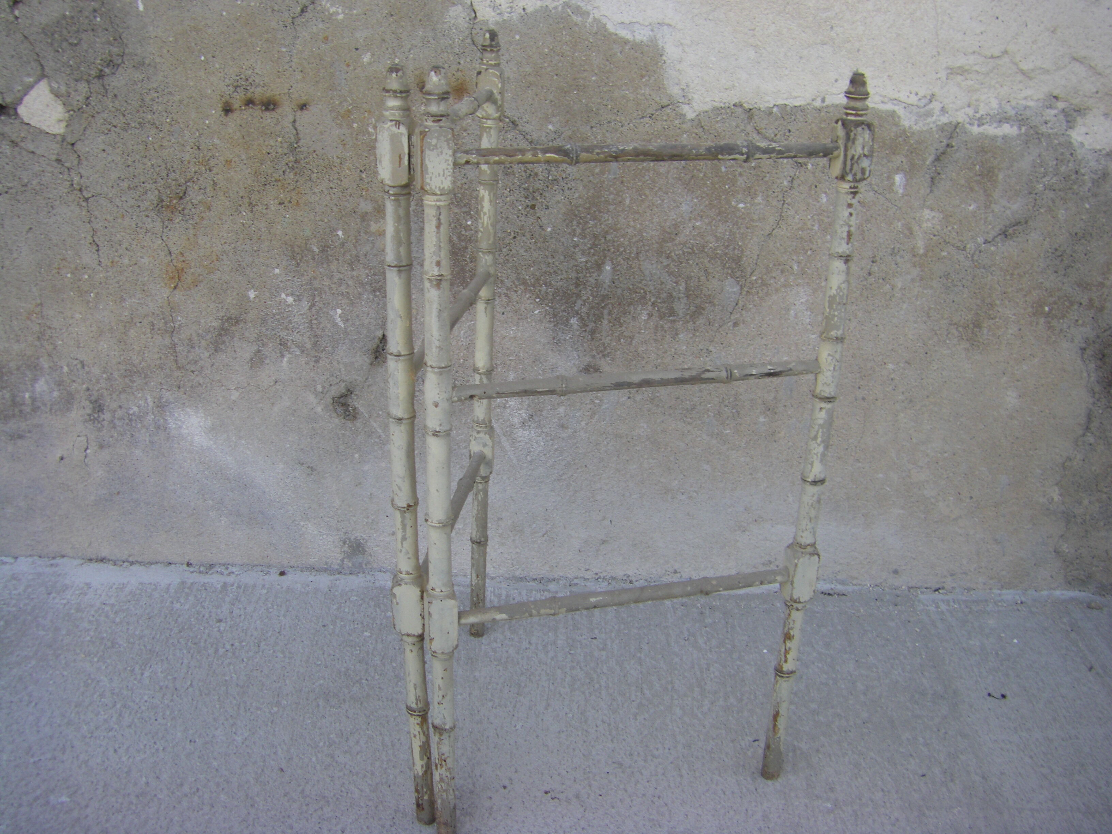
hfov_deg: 49.0
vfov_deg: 37.7
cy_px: 417
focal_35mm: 38
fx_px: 1221
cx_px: 556
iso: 64
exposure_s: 1/50
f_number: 3.5
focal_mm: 6.3
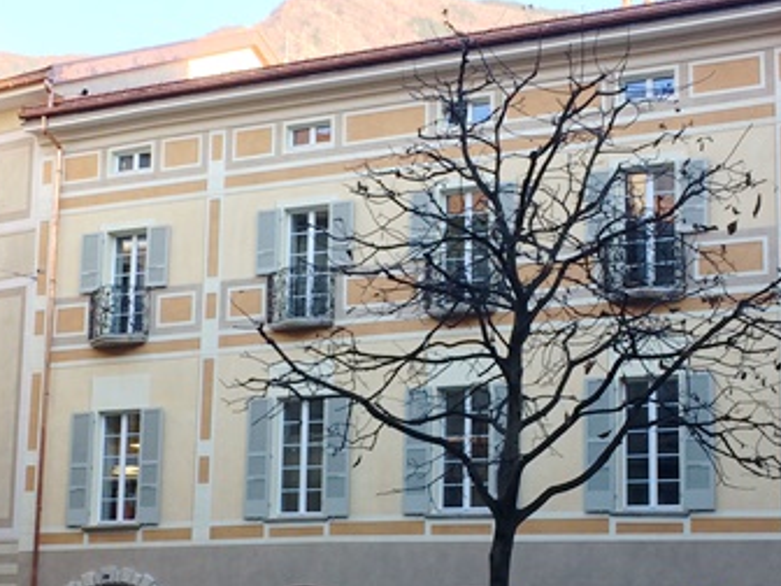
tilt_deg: +8.5
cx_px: 377
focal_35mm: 69
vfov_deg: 21.3
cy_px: 377
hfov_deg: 28.2
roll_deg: -1.0
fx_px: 1557
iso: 32
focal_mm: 4.15
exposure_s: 1/111
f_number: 2.2
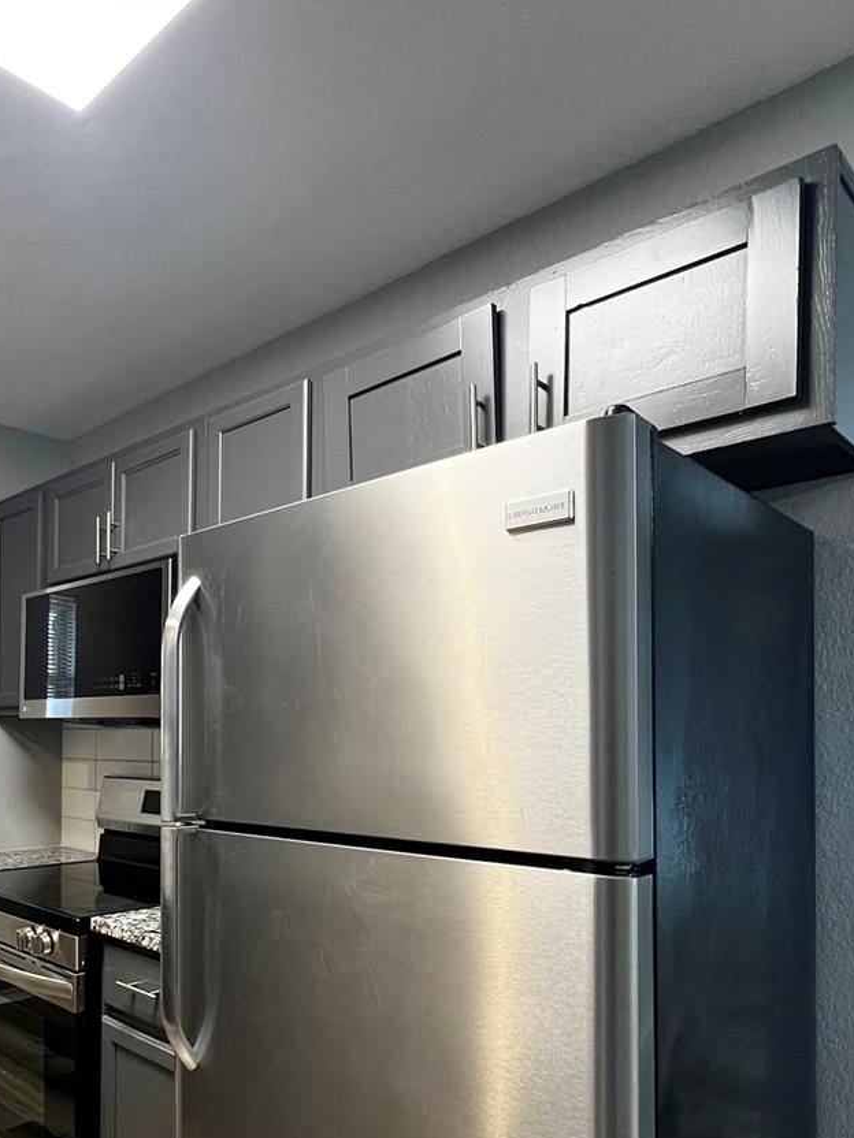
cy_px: 732
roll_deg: -0.4
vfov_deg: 70.1
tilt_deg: +0.4
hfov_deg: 53.4
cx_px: 181
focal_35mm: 24
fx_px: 789
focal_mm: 1.57
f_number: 1.8
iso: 200
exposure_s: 1/60
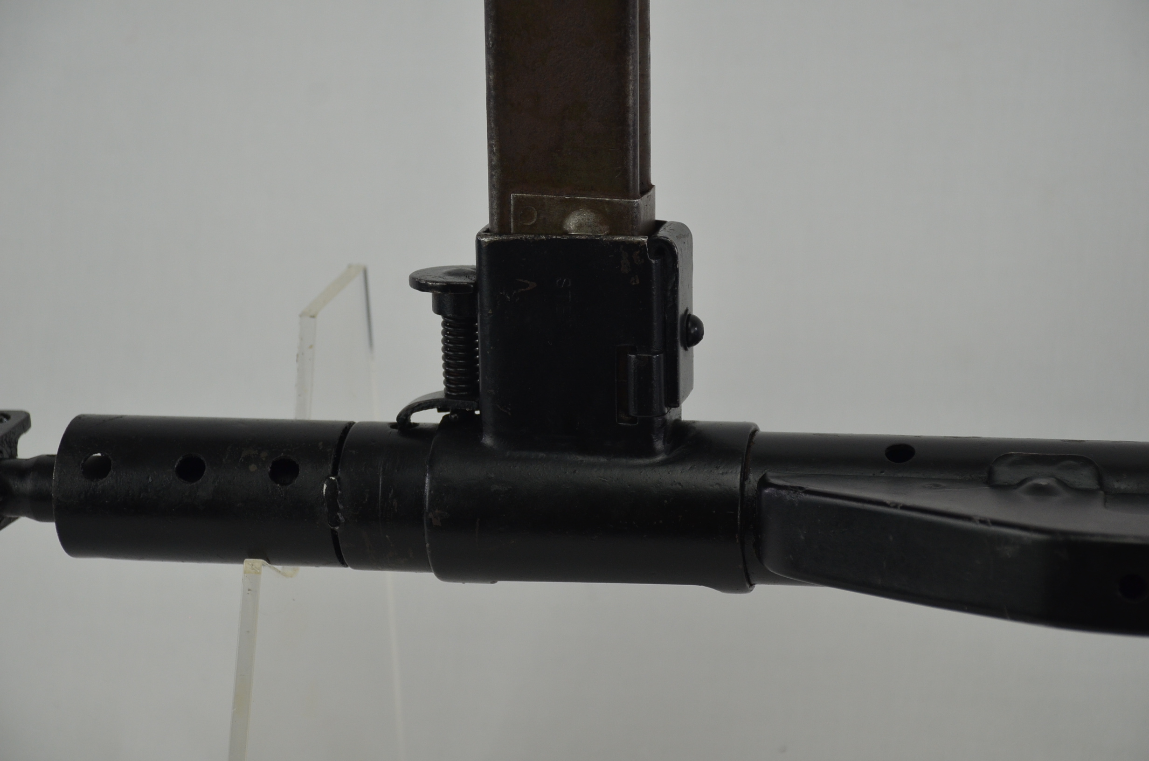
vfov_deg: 13.8
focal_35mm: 99
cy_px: 380
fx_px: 3153
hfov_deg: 20.7
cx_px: 574
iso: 560
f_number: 5.3
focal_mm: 66
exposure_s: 1/250
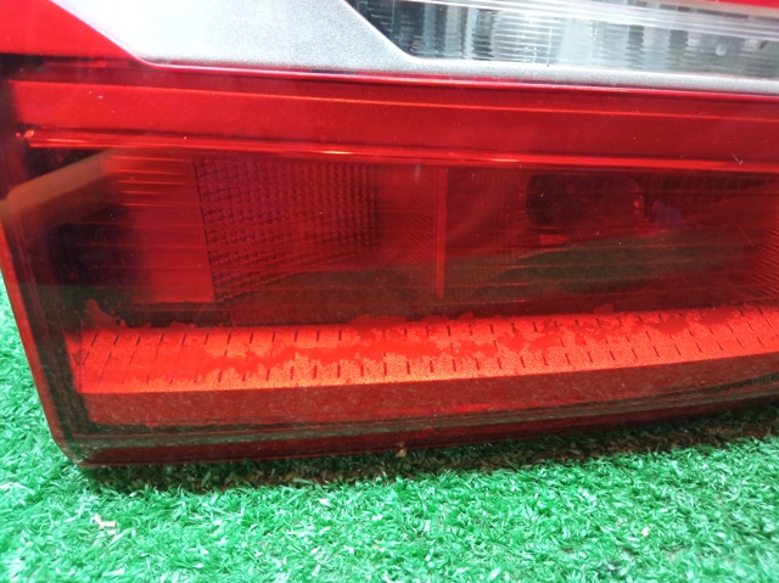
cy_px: 292
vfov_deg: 51.3
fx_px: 607
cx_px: 390
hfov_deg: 65.4
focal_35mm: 27
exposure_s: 1/20
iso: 918
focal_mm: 3.79
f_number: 2.2
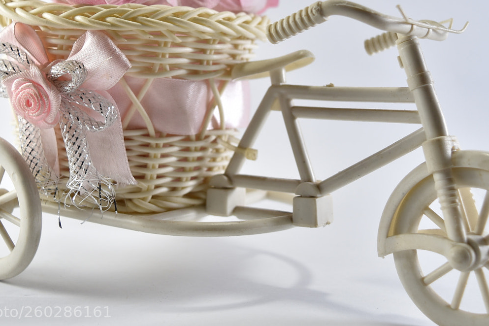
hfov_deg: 34.5
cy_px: 88
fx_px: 788
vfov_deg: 23.2
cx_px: 248
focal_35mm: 58
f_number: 4.5
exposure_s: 1/60
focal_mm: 24
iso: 100
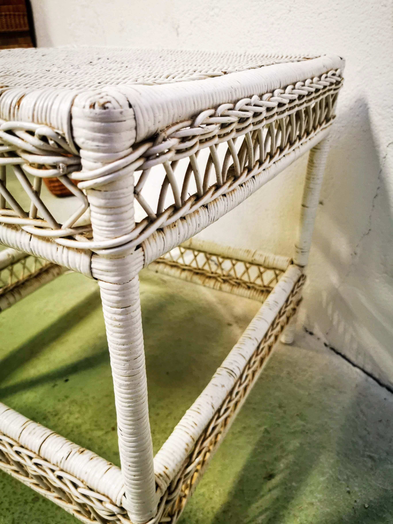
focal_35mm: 27
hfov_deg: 51.4
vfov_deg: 65.3
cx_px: 196
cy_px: 262
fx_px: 409
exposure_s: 1/50
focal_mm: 5.56
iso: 250
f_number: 1.6
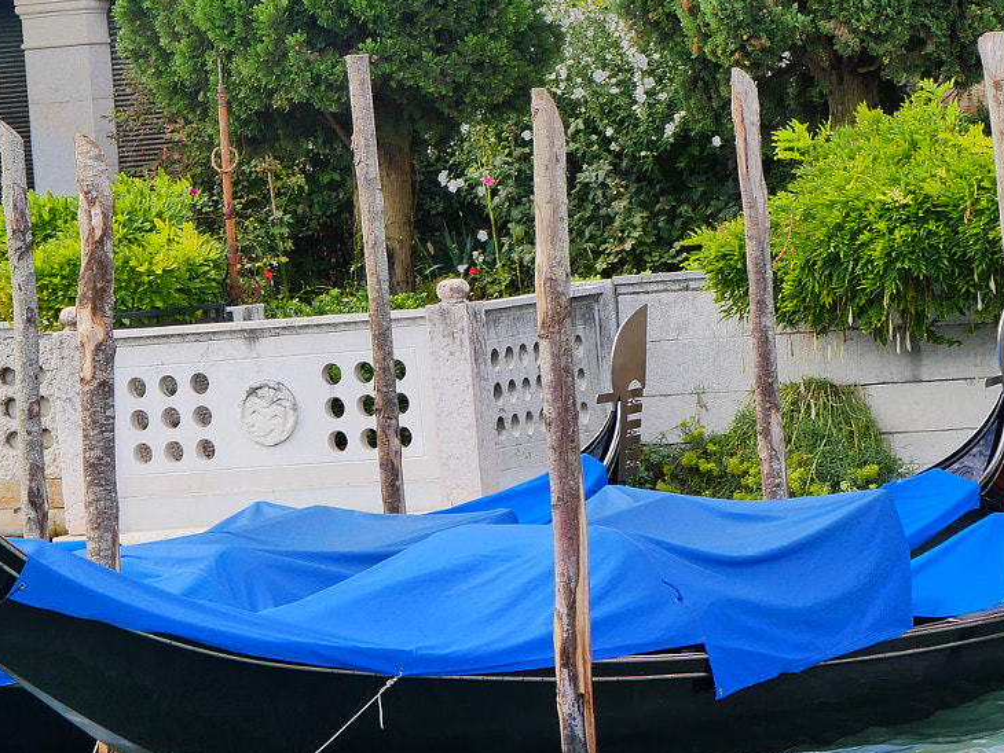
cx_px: 184
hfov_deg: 8.2
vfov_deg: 6.2
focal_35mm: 241
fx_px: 6992
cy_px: 267
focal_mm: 55
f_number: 5.1
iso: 800
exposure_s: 1/250
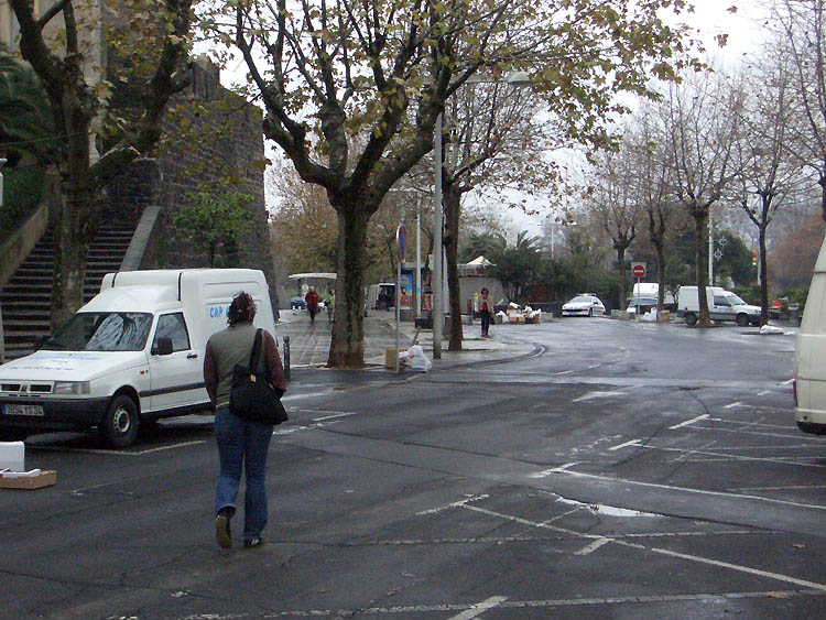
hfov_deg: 31.2
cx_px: 413
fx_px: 1480
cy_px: 310
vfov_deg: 23.7
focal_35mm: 62
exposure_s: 1/500
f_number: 5.6
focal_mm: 10.2
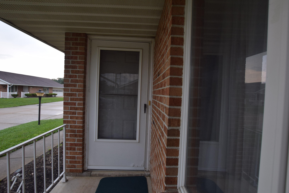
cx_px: 144
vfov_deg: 77.4
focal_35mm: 15
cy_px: 96
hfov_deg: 100.3
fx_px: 121
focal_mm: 10
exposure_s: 1/125
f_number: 5.6
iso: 400
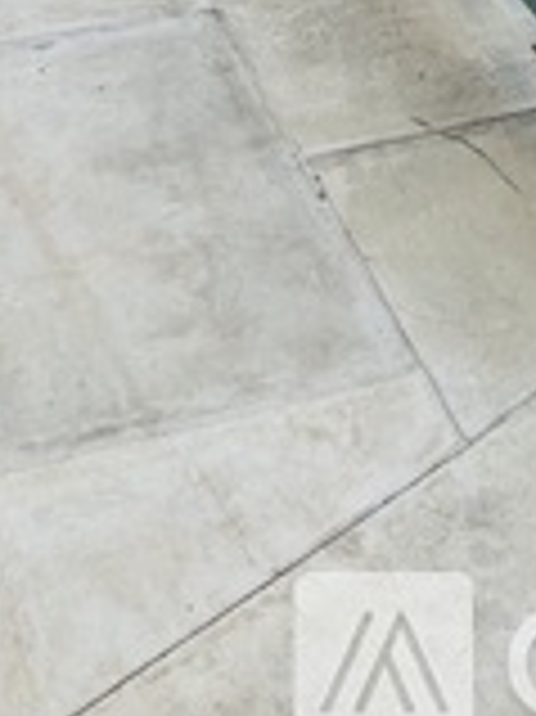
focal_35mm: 82
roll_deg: +0.9
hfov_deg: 17.9
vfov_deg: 20.3
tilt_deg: -21.4
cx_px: 178
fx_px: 1695
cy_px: -374
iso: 50
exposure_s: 1/567
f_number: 1.5
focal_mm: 5.7
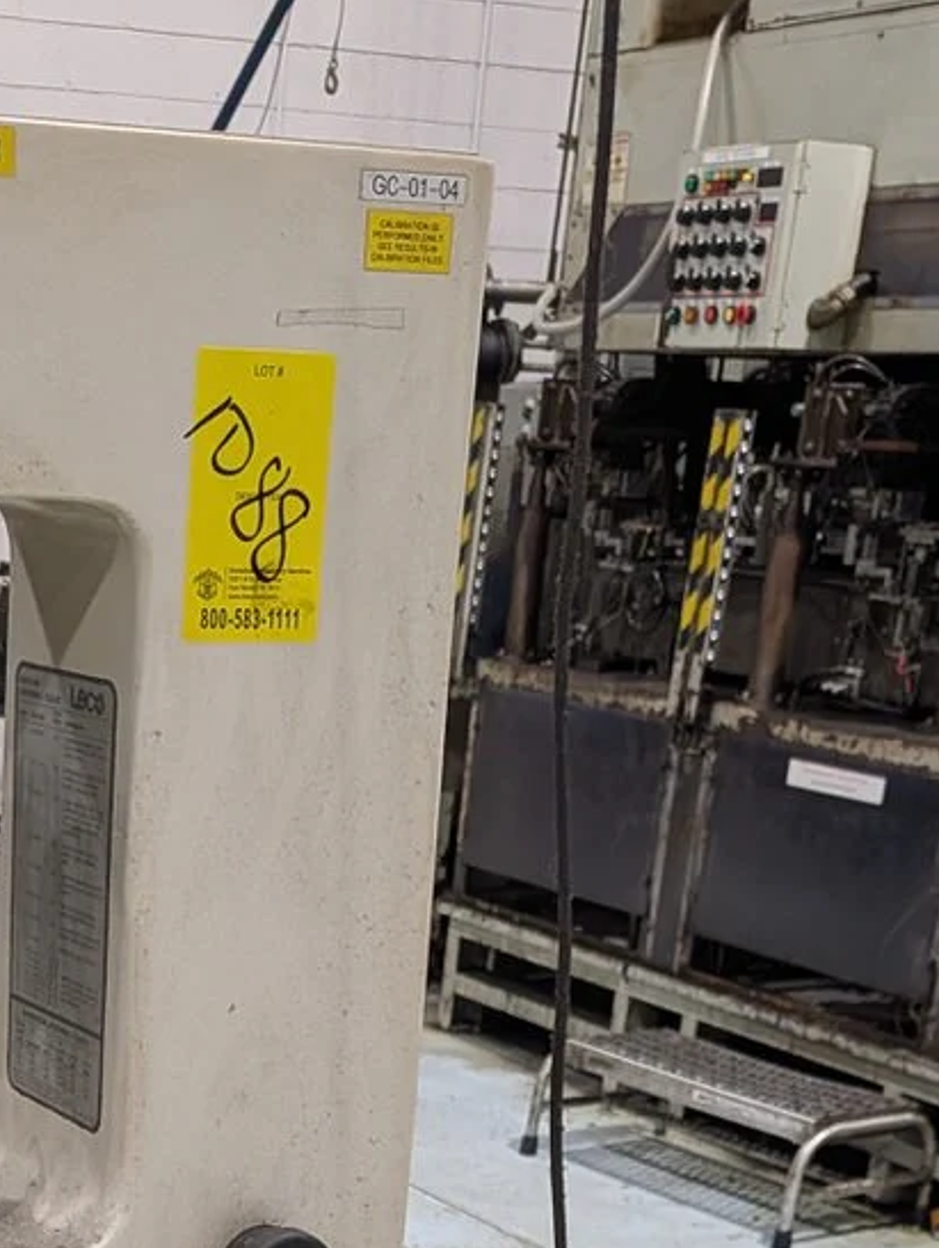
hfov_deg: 22.6
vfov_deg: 26.3
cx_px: 34
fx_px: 2273
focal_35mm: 63
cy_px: 1600
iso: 449
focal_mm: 6.9
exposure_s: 1/100
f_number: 1.68
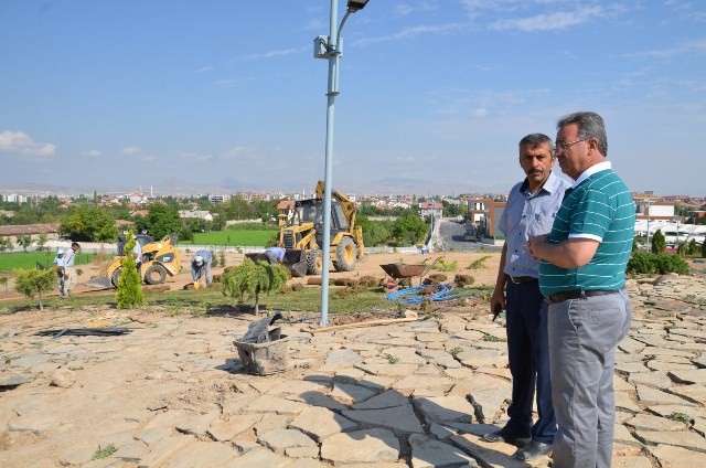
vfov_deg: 41.5
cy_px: 234
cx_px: 353
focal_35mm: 32
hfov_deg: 59.6
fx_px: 617
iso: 250
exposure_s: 1/500
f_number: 11
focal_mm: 21
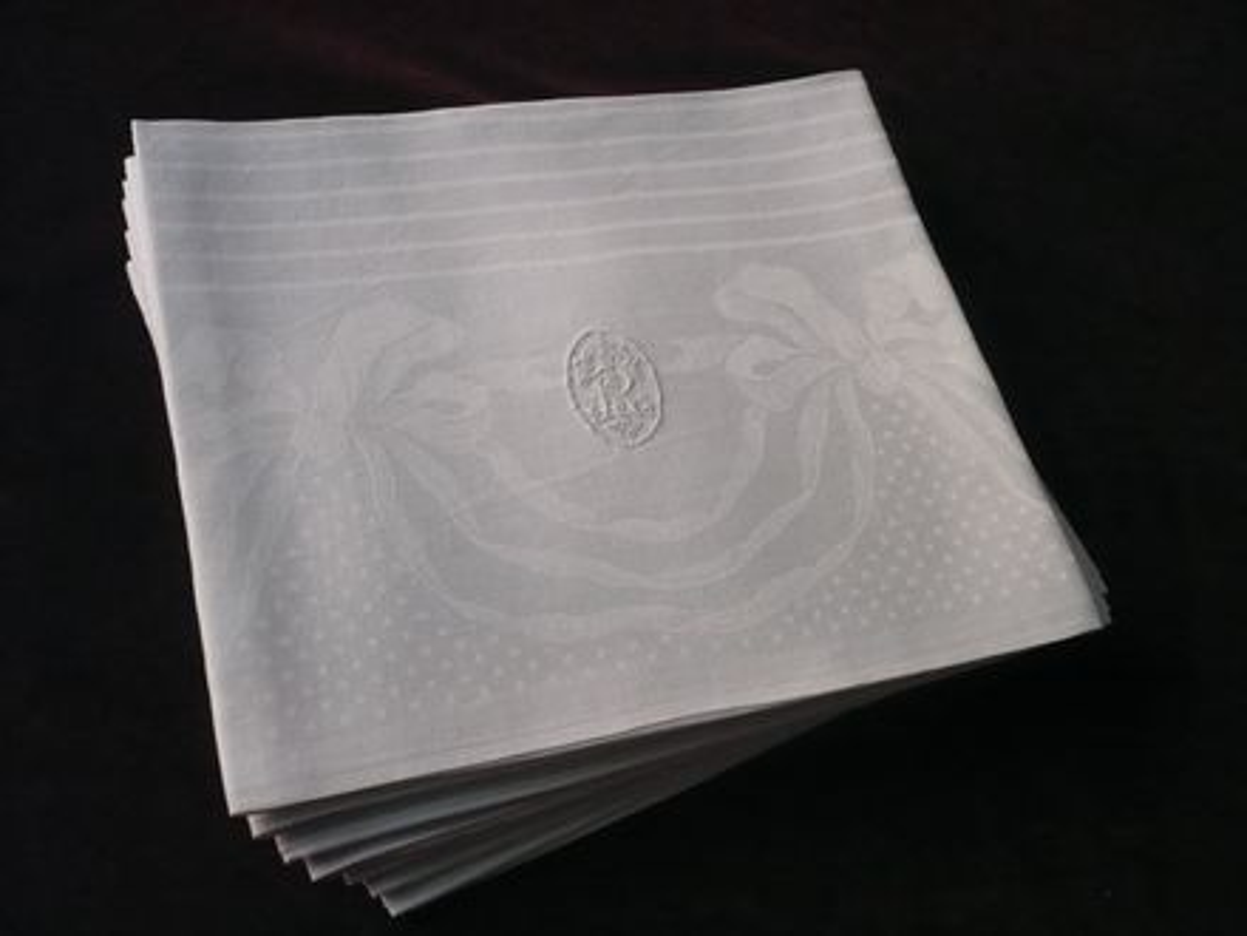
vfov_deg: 40.7
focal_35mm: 35
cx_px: 624
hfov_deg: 52.6
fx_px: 1261
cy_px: 468
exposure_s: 1/500
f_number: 2.8
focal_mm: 5.8
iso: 400
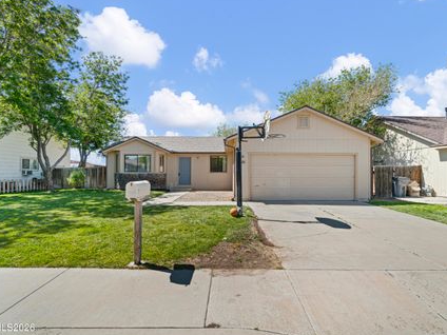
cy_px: 168
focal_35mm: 17
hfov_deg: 91.0
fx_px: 220
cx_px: 234
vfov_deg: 74.7
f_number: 8
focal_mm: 10
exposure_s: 1/30
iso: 100
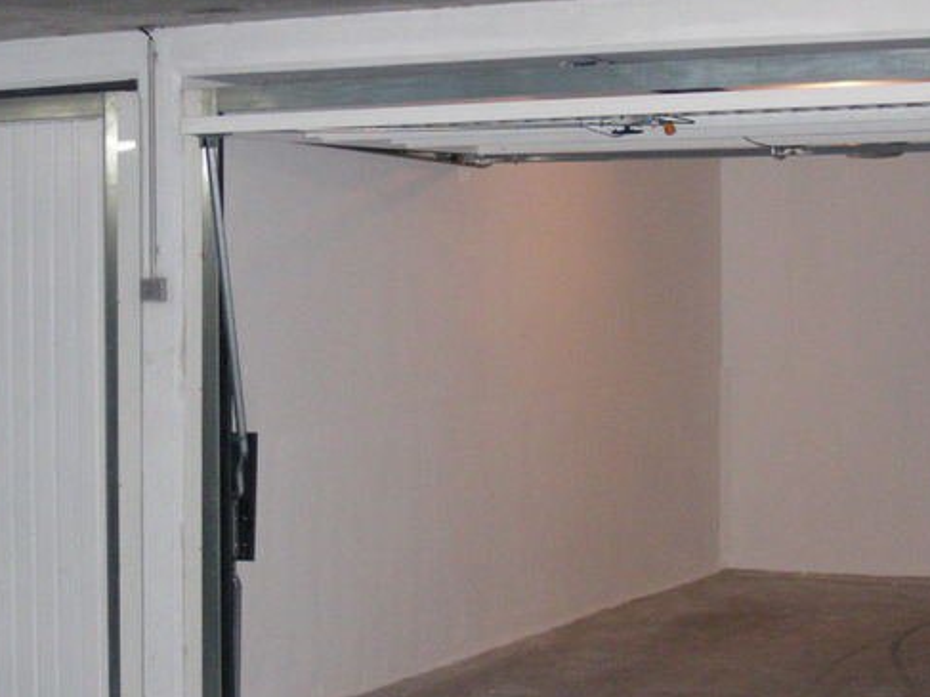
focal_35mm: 78
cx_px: 594
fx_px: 2095
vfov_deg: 18.6
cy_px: 607
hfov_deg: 24.9
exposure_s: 1/60
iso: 287
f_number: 3.5
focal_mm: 6.3
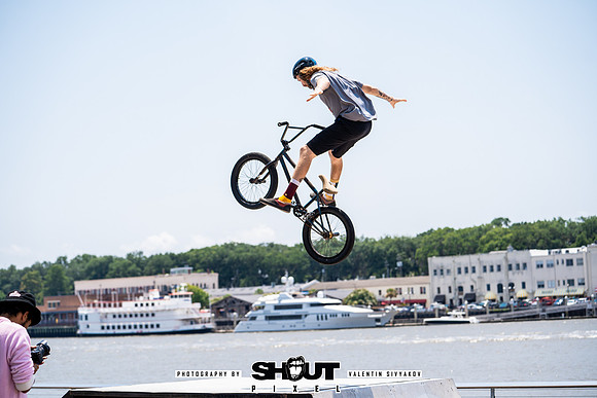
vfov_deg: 19.5
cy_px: 199
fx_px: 1161
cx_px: 298
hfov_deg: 28.8
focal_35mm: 70
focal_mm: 70
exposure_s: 1/1600
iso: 125
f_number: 3.5
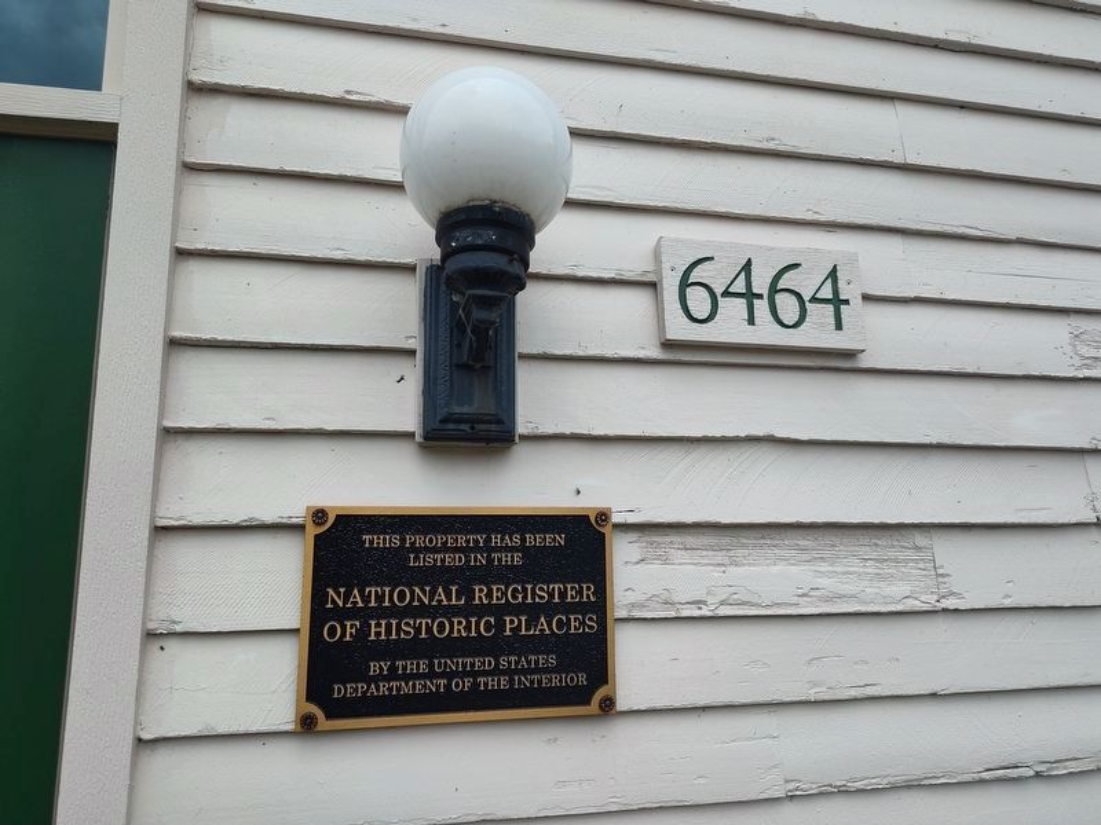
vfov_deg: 58.9
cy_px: 412
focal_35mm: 23
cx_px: 550
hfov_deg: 73.9
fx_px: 732
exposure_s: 1/1226
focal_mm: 5.56
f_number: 1.8
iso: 100
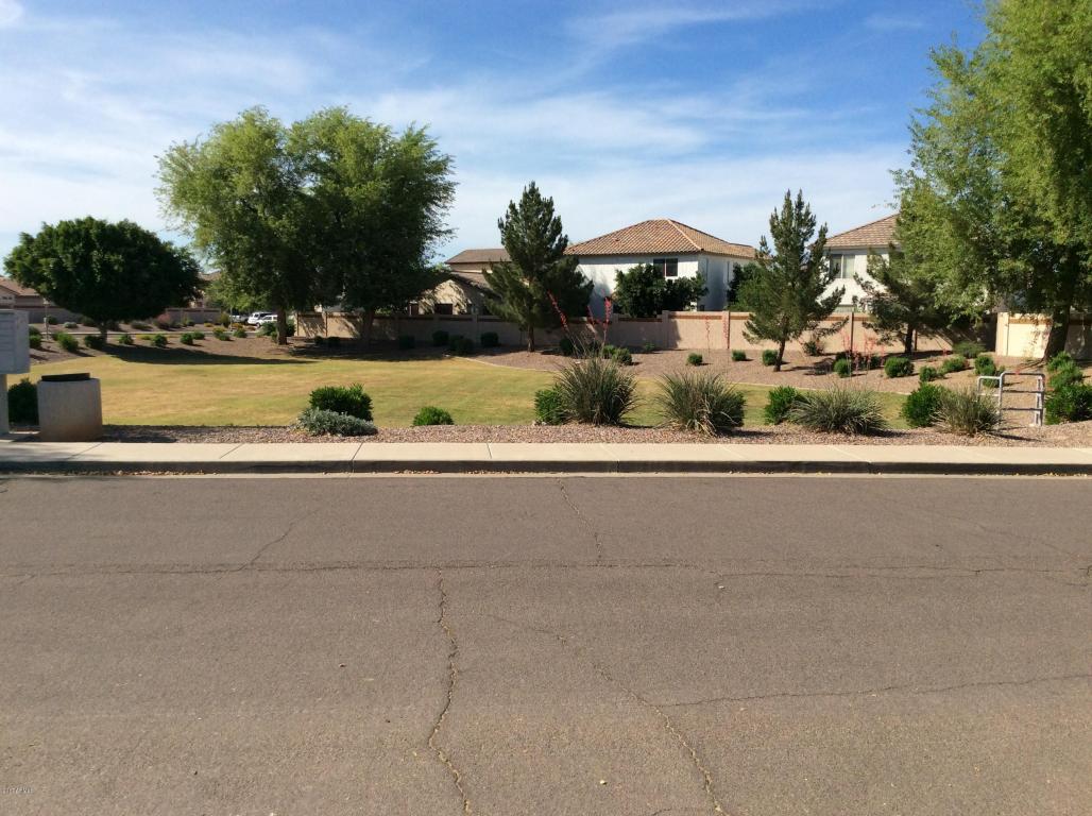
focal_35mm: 32
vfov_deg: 44.1
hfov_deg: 56.9
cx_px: 546
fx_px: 1008
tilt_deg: -4.3
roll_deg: +0.2
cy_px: 408
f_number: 2.4
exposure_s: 1/1845
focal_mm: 3.3
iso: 32
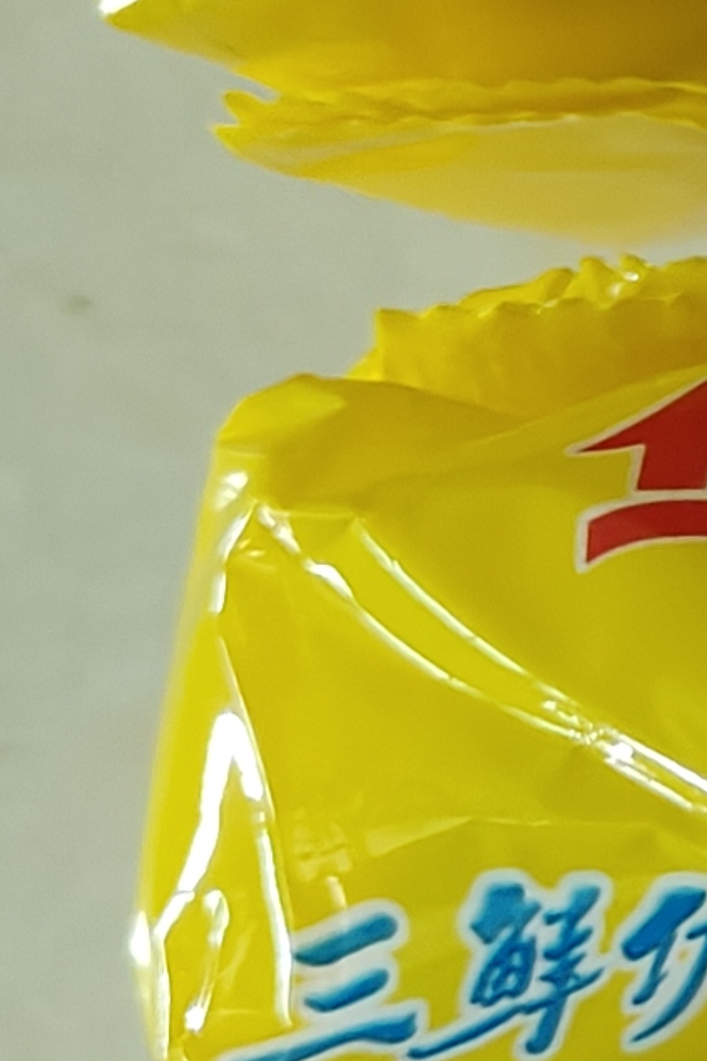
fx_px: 4745
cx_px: 2088
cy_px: 583
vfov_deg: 12.8
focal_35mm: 161
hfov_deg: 7.5
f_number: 1.8
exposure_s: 1/50
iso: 500
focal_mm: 5.59
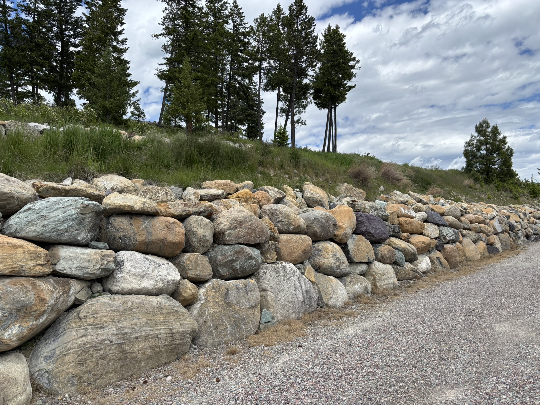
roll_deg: +0.4
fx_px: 406
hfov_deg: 67.3
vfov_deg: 53.1
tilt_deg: +3.2
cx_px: 270
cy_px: 202
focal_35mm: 26
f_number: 1.6
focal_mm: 5.96
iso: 50
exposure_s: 1/3205
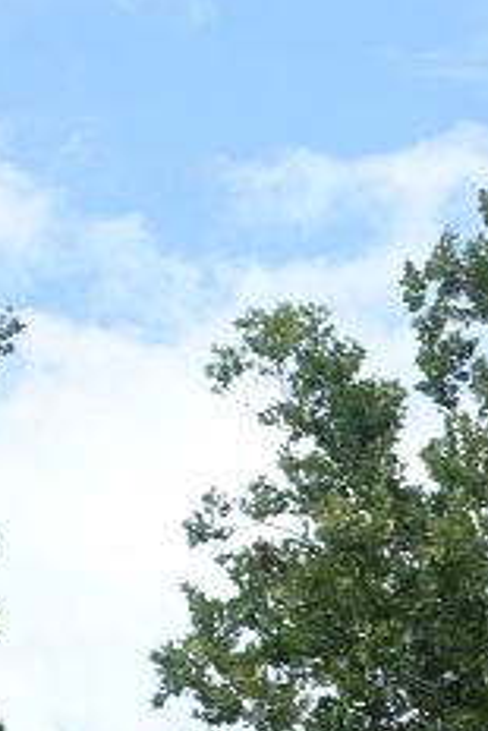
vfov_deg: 6.8
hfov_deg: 4.5
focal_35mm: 295
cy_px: 1289
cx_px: 1420
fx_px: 5989
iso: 125
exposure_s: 1/250
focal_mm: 18.3
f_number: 5.6
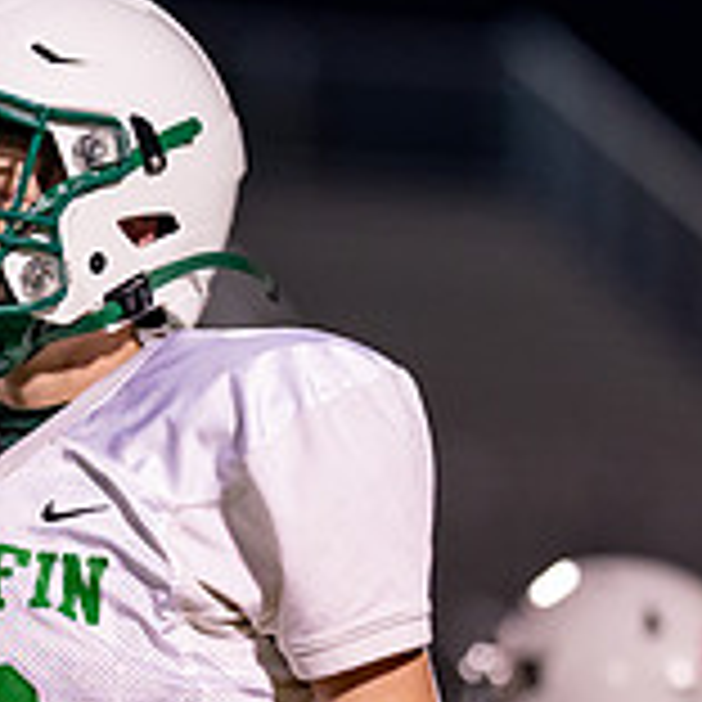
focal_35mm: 509
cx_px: 102
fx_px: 11678
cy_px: 726
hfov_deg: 3.4
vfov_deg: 3.4
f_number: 1.8
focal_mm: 135
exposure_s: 1/1000
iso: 1000
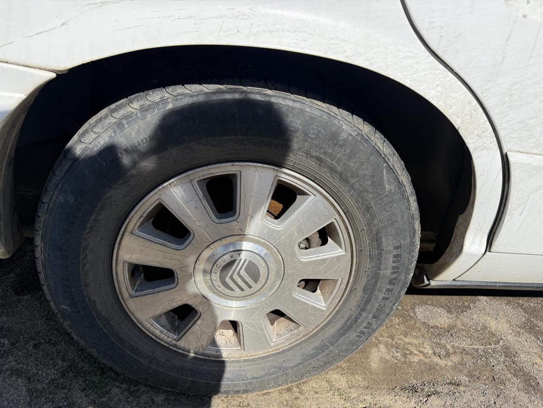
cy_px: 204
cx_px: 272
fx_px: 376
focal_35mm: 24
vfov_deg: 56.8
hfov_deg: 71.6
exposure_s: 1/6711
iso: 125
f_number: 1.78
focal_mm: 6.76
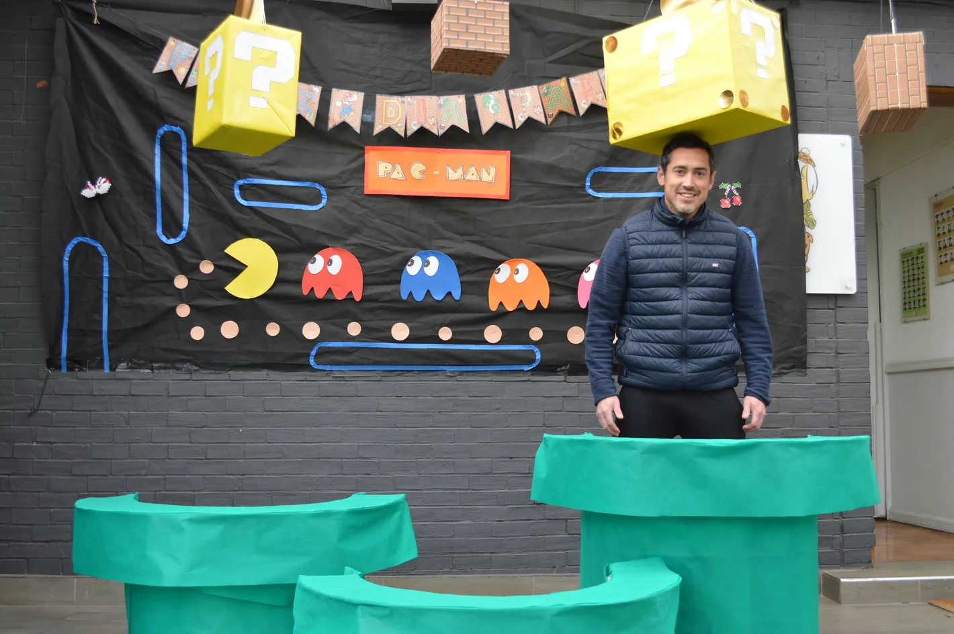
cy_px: 317
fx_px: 1033
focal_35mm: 39
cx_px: 477
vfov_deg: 34.1
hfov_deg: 49.6
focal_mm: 26
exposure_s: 1/60
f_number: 4.2
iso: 400
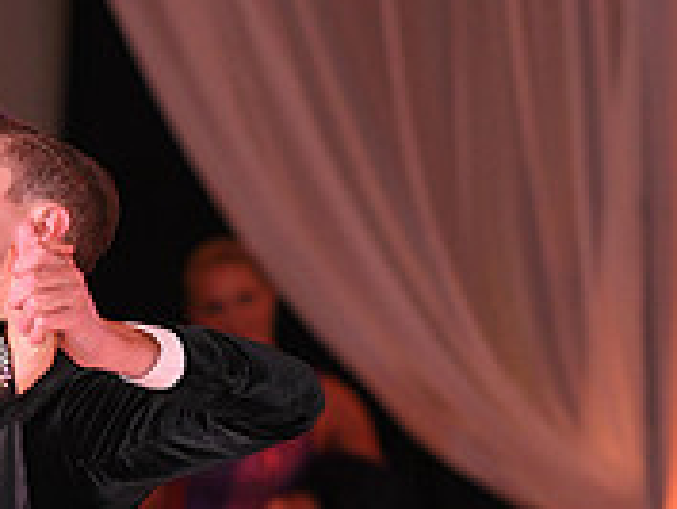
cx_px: -48
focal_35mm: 457
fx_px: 8944
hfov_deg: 4.3
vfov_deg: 3.2
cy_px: 800
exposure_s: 1/200
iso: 2000
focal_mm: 145
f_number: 4.5
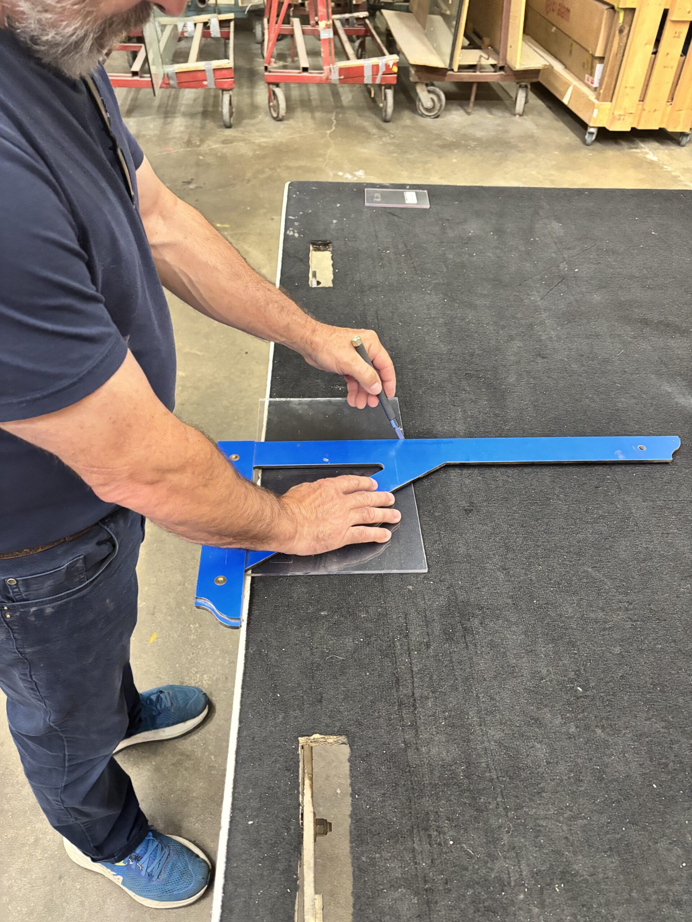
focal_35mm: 26
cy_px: 461
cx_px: 346
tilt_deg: -40.7
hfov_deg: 53.1
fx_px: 693
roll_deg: -2.4
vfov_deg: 67.3
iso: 500
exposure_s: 1/60
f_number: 1.6
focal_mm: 5.96
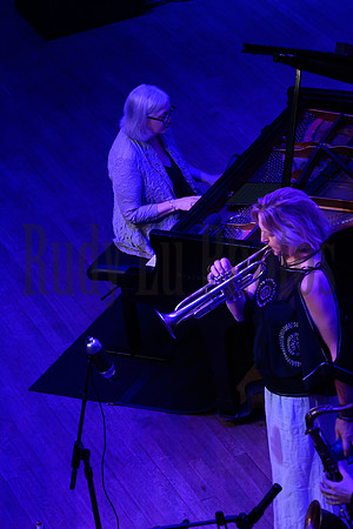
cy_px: 264
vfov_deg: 12.8
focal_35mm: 160
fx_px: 2353
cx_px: 176
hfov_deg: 8.6
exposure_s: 1/250
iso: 3200
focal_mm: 160
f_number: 8
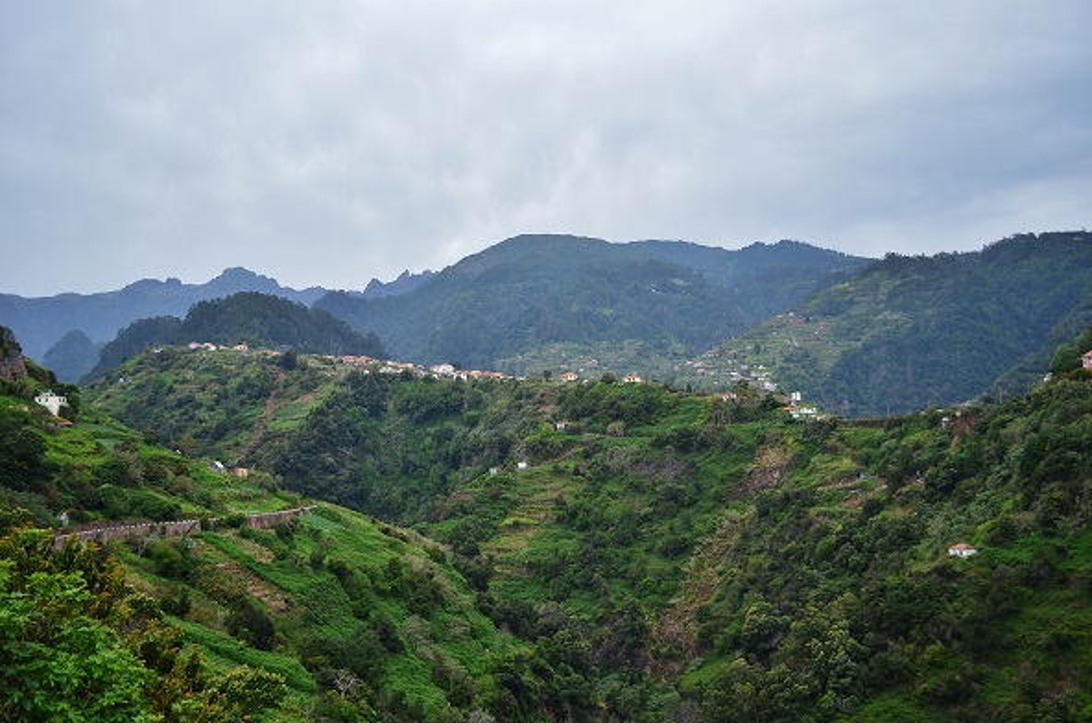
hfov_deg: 53.2
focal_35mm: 36
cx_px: 546
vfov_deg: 36.7
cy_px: 362
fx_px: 1090
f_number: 4
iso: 500
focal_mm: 24
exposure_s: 1/2000
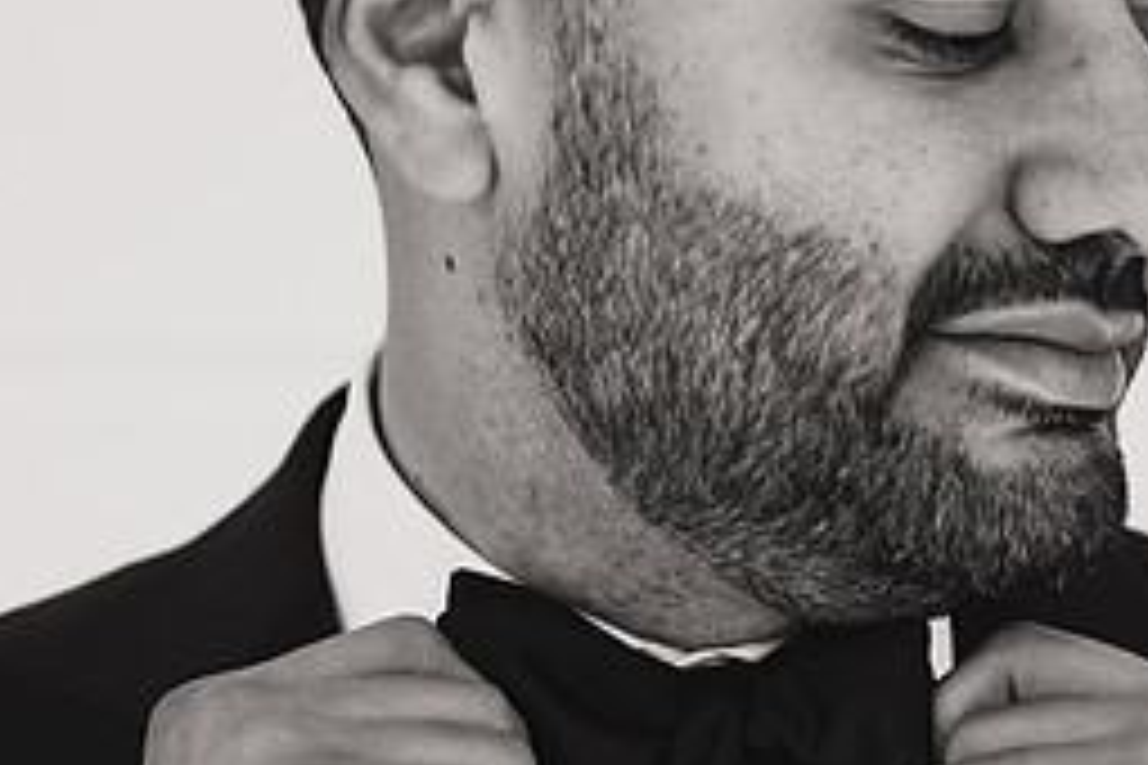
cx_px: 792
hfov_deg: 13.5
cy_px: 718
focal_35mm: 152
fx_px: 4847
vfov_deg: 9.0
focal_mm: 66.7
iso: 100
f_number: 3.5
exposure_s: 1/250
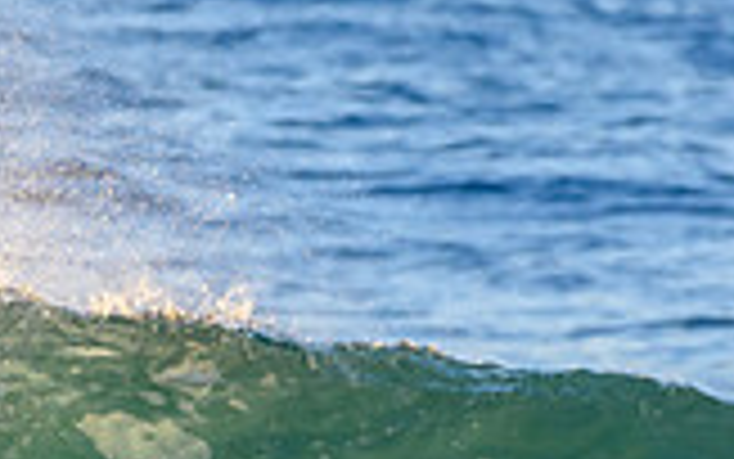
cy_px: 596
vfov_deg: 0.5
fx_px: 54489
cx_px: 347
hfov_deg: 0.8
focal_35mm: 2723
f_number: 5.6
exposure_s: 1/1600
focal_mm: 500
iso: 1000
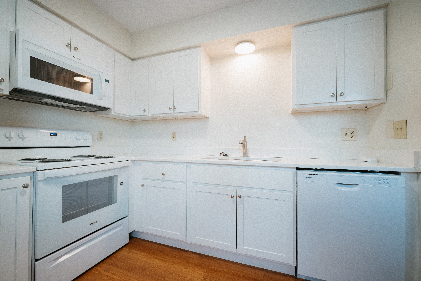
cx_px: 210
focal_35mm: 14
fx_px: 164
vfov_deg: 81.3
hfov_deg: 104.2
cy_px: 140
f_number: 4
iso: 400
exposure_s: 1/50
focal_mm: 14
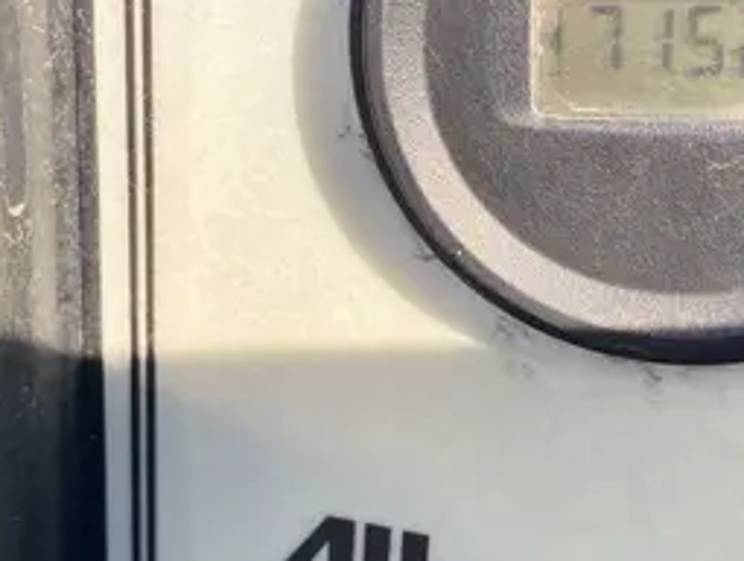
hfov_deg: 34.3
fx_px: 1205
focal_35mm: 56
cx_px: 344
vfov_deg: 26.2
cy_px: 273
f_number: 1.8
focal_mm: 4.25
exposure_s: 1/560
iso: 32
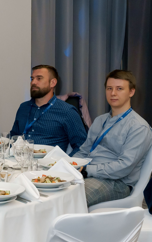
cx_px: -102
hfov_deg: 13.6
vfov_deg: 23.5
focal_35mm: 88
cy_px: 116
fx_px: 583
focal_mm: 35
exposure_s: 1/125
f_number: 4.5
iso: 3200
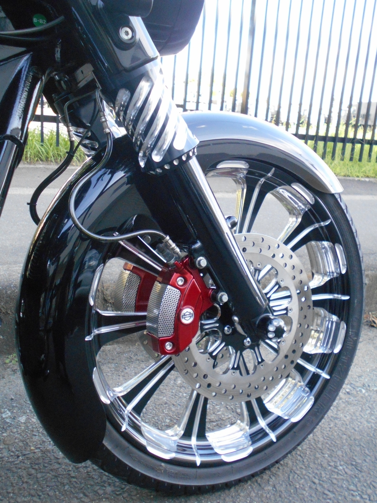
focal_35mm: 34
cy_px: 252
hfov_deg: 41.8
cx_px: 188
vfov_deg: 54.0
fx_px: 494
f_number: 3.6
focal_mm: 5.8
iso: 500
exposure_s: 1/250
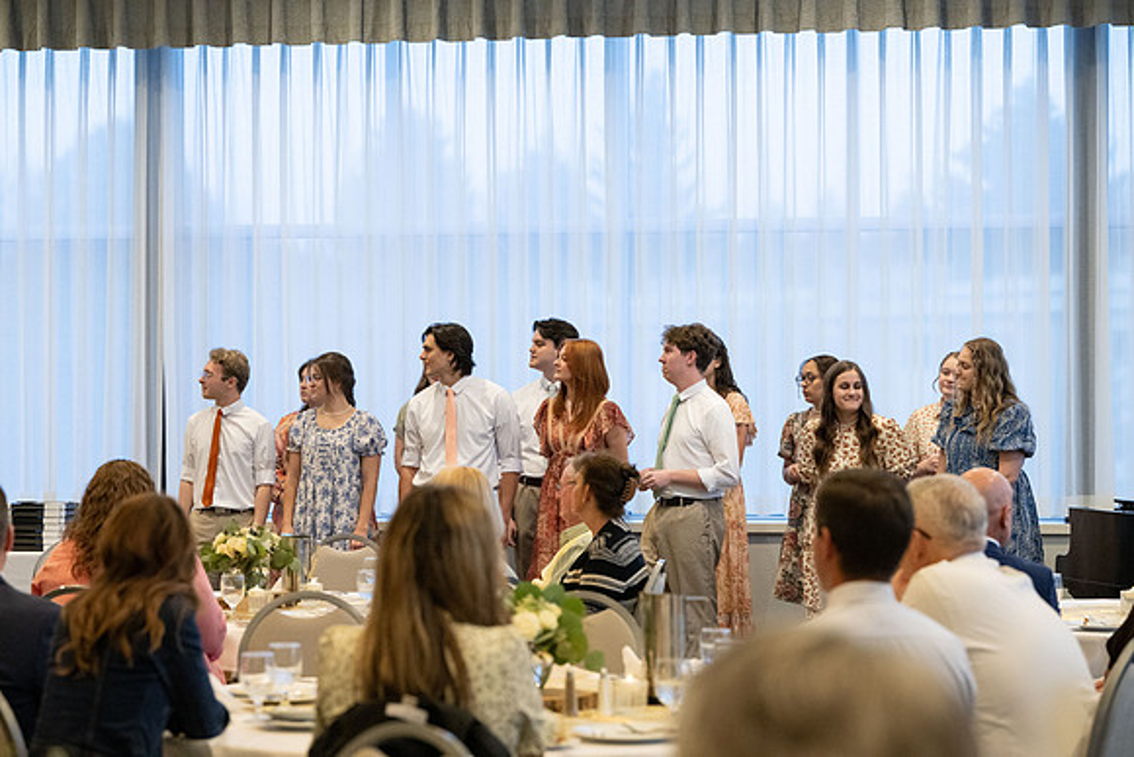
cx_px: 567
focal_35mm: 93
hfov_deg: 21.9
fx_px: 2930
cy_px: 378
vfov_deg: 14.7
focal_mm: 93
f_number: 4
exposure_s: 1/320
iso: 3200
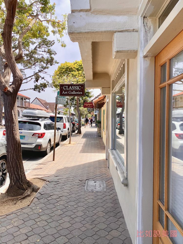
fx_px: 183
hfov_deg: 53.1
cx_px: 92
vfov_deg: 67.3
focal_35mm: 26
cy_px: 122
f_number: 1.8
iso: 32
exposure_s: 1/1135
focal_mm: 4.25
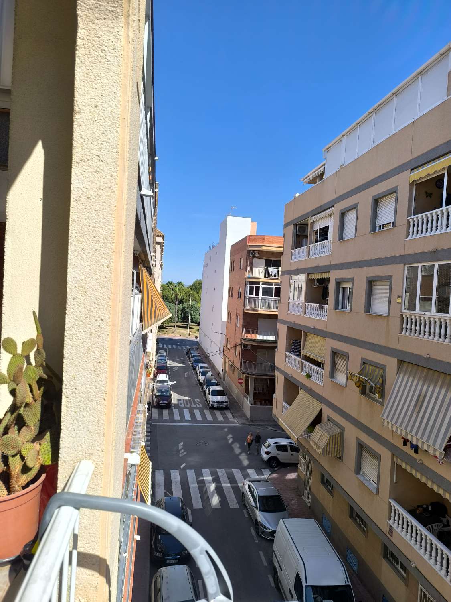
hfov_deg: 58.9
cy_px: 301
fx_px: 400
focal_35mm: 23
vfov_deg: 73.9
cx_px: 226
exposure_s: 1/1015
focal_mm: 6.14
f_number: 1.65
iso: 50
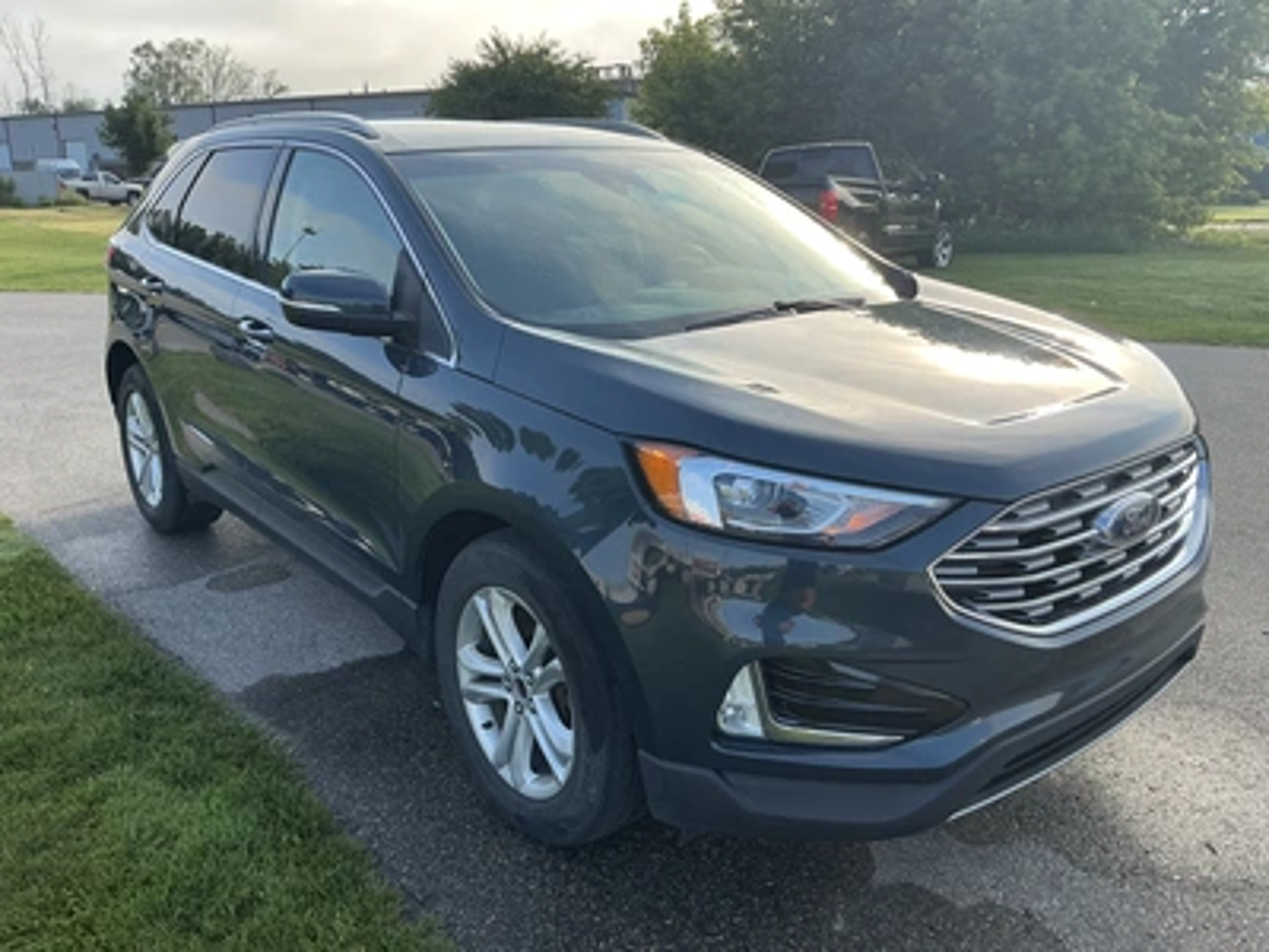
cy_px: 476
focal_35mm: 28
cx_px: 634
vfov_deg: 49.7
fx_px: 1026
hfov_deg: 63.4
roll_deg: -0.9
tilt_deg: -16.8
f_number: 1.8
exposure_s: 1/620
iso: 25
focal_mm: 3
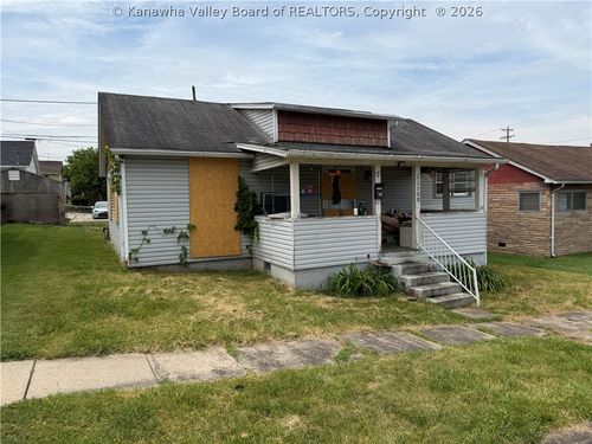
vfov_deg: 56.8
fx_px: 410
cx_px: 296
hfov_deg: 71.6
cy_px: 222
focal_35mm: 24
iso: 80
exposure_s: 1/6711
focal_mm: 6.76
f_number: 1.78
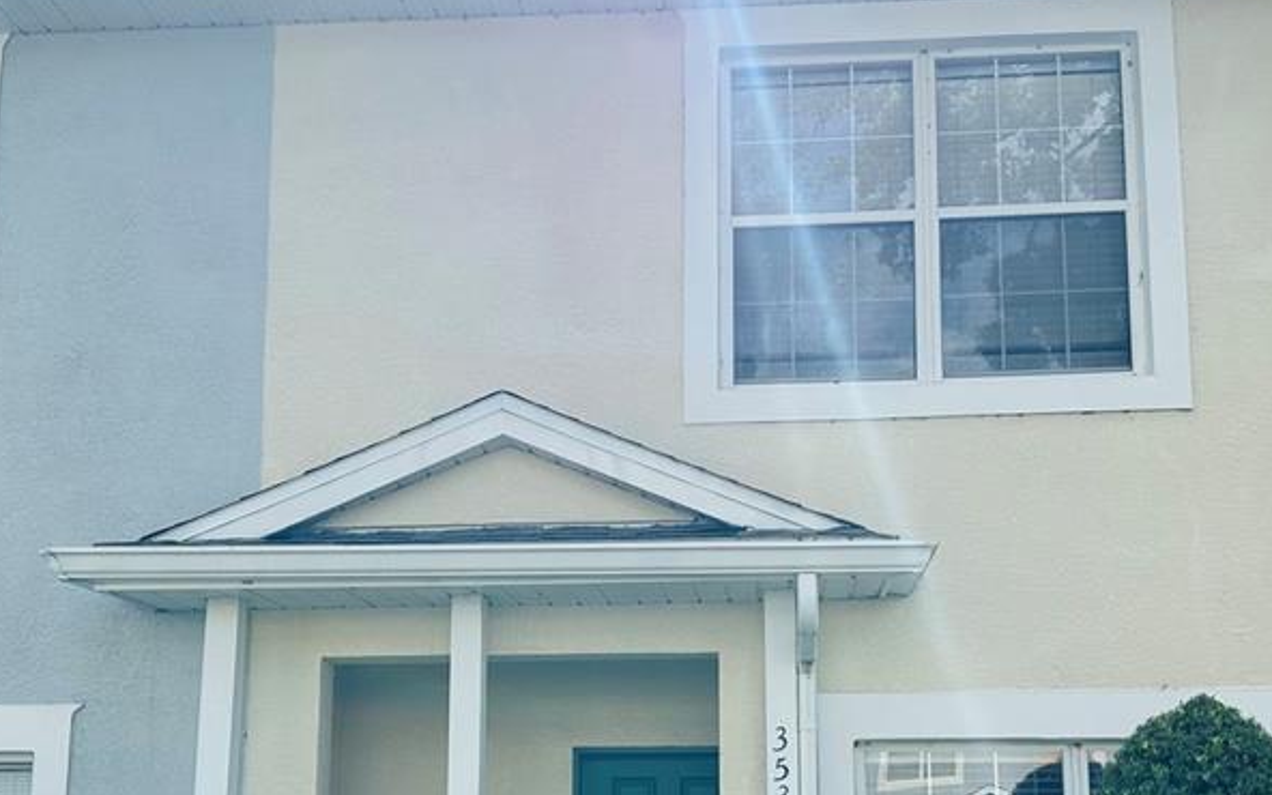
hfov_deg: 45.2
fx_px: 1525
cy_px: 627
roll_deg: +0.2
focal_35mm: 44
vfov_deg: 28.6
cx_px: 673
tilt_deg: +8.8
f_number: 1.78
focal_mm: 6.86
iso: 80
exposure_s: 1/1721
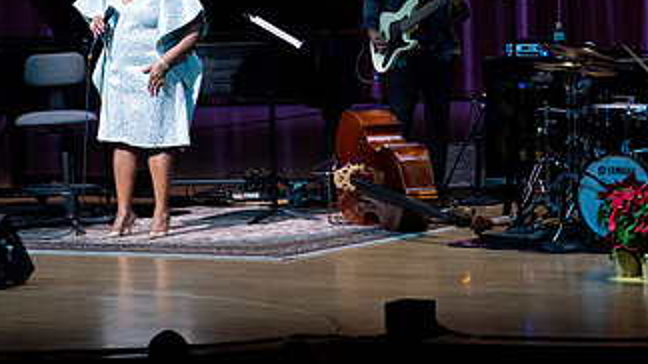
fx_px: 4380
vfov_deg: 4.8
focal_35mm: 255
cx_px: 334
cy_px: 20
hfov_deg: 8.5
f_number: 5.6
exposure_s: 1/320
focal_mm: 121
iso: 2500
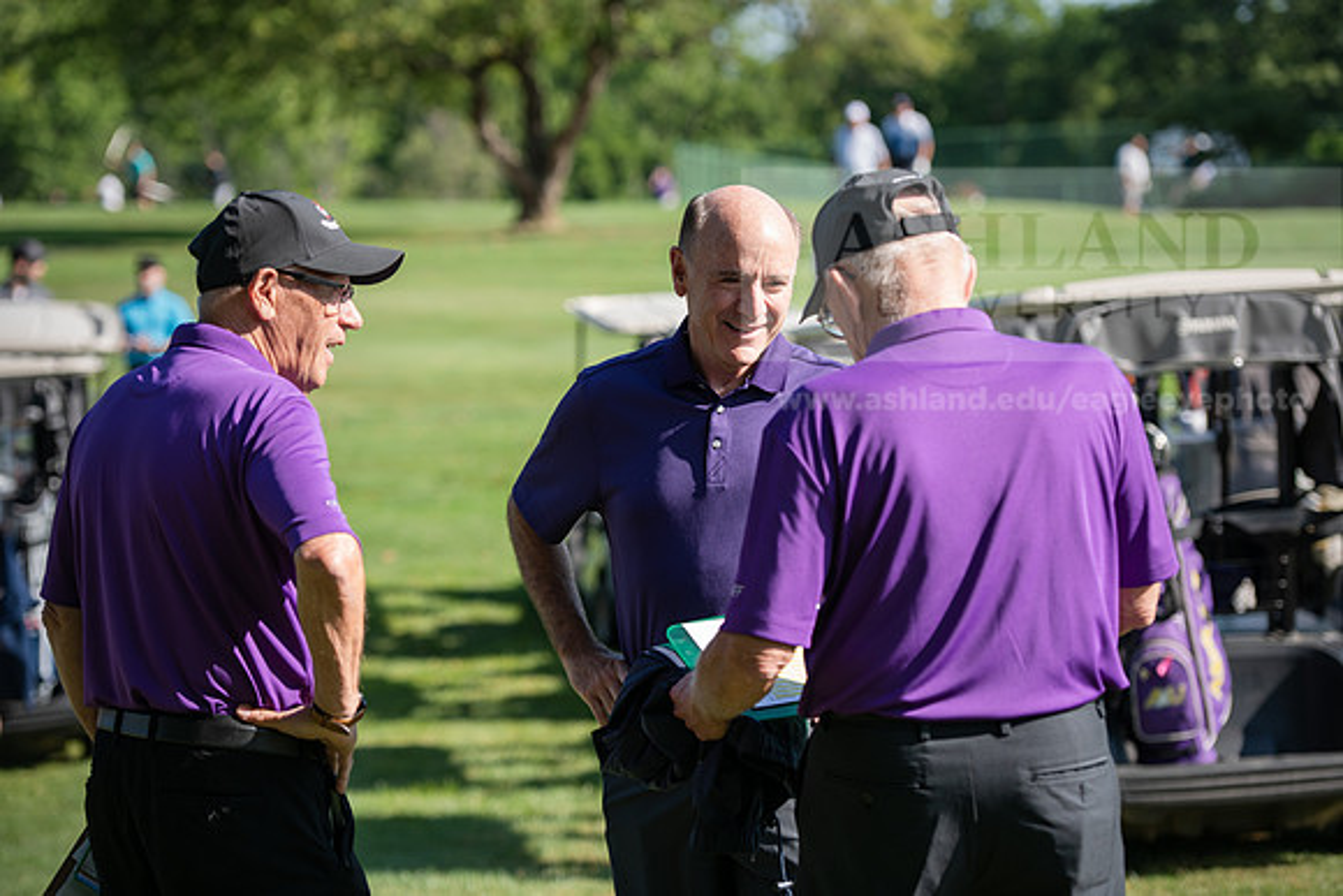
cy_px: 448
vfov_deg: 13.4
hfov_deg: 20.0
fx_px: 3806
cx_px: 672
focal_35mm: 102
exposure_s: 1/500
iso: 100
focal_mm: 102
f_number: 3.5
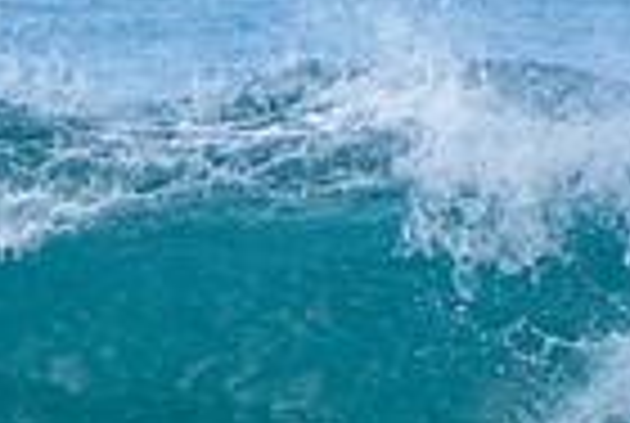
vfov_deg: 0.6
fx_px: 43475
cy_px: 601
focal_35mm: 2479
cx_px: -261
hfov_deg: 0.8
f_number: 5.6
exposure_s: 1/2000
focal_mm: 400
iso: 720
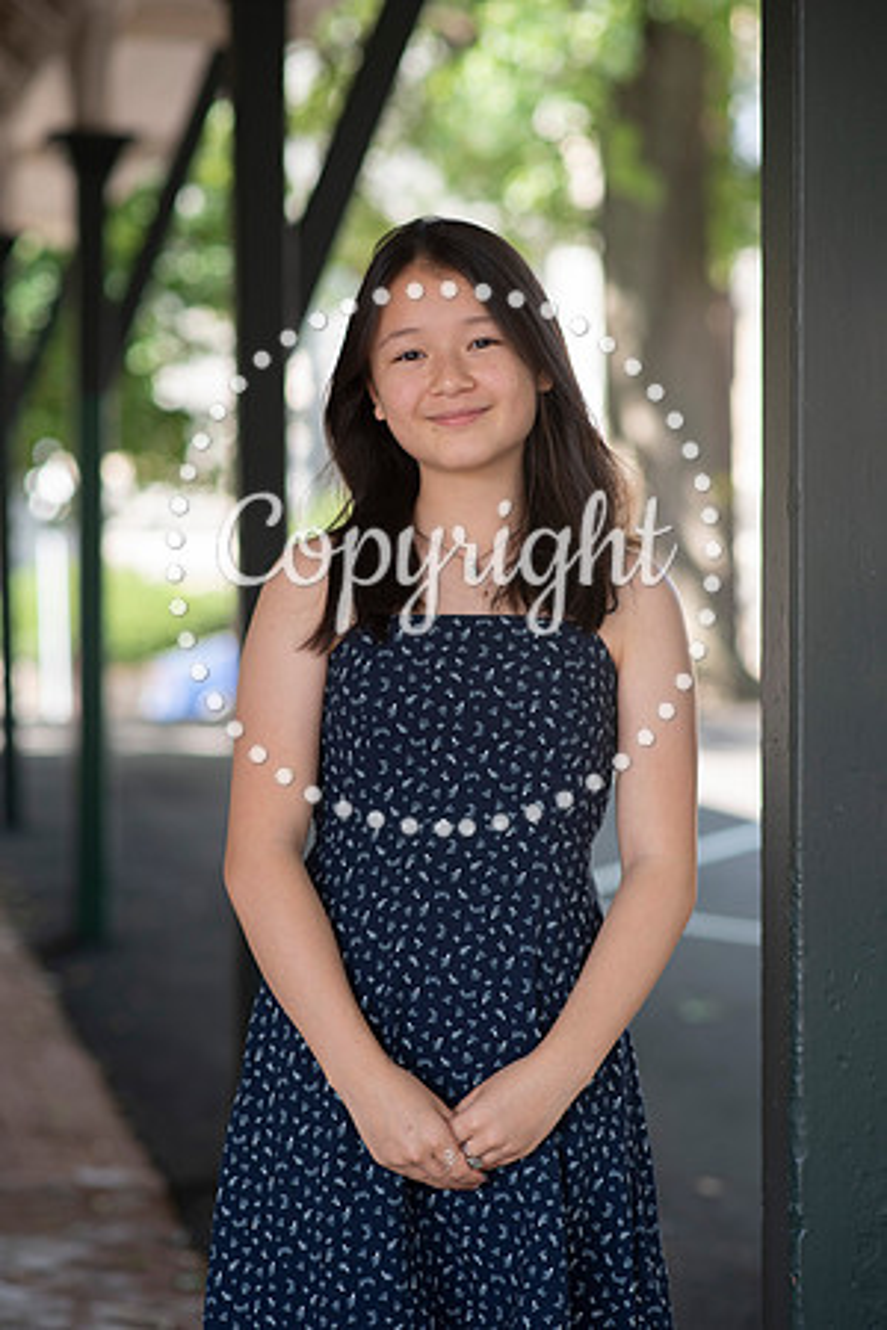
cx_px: 444
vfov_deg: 23.9
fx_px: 3141
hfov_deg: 16.1
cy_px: 665
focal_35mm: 85
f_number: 2.8
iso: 200
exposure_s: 1/320
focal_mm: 85
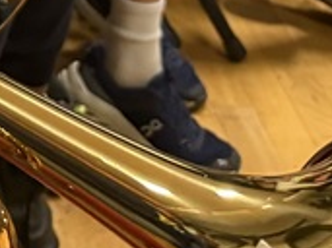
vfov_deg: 8.6
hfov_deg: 12.1
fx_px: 1380
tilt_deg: -6.8
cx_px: -344
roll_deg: +3.9
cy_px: -494
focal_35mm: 144
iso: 320
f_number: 1.78
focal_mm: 6.76
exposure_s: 1/60
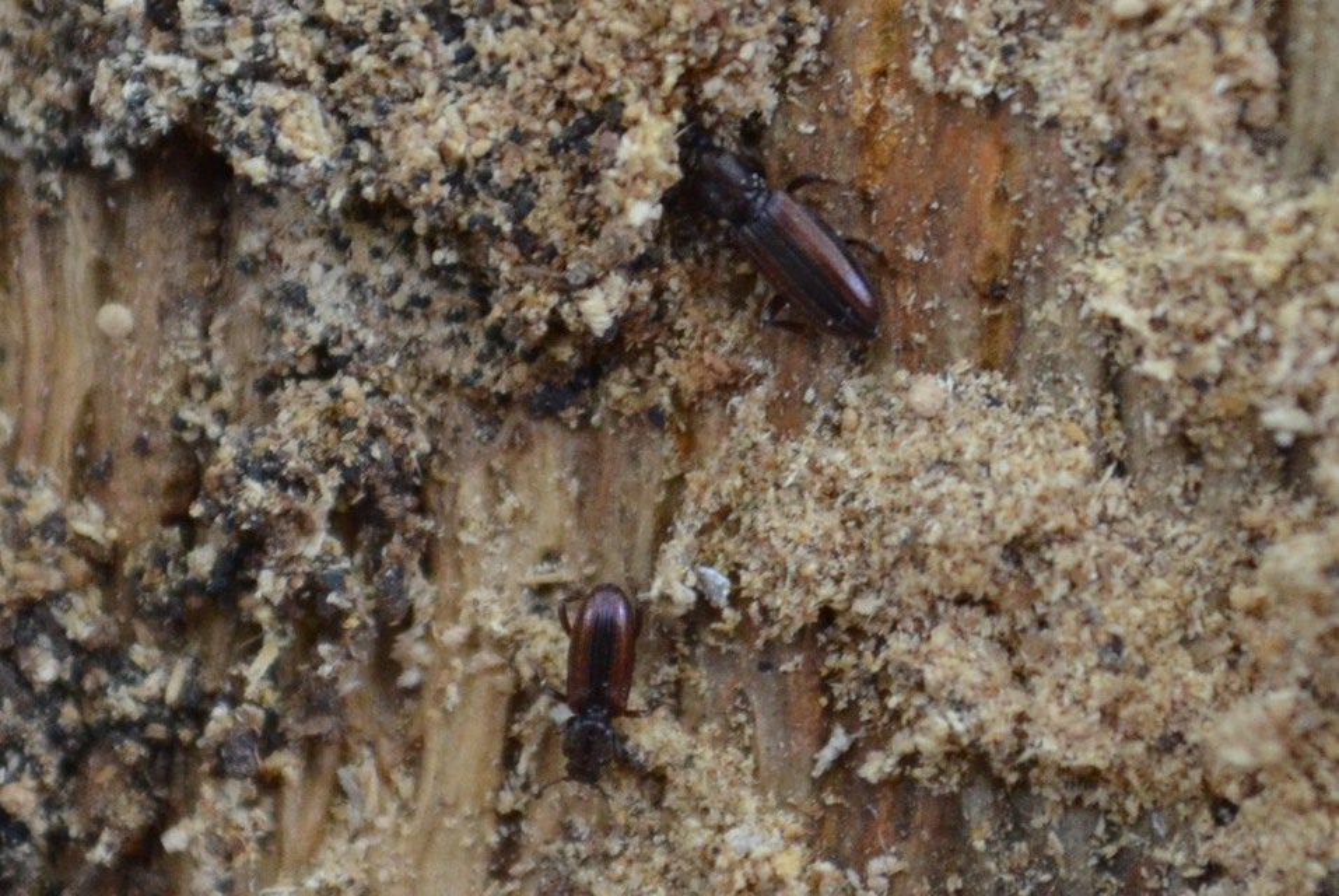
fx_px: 3071
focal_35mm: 82
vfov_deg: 16.6
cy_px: 448
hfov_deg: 24.6
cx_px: 670
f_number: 5.6
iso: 1600
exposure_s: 1/60
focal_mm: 55
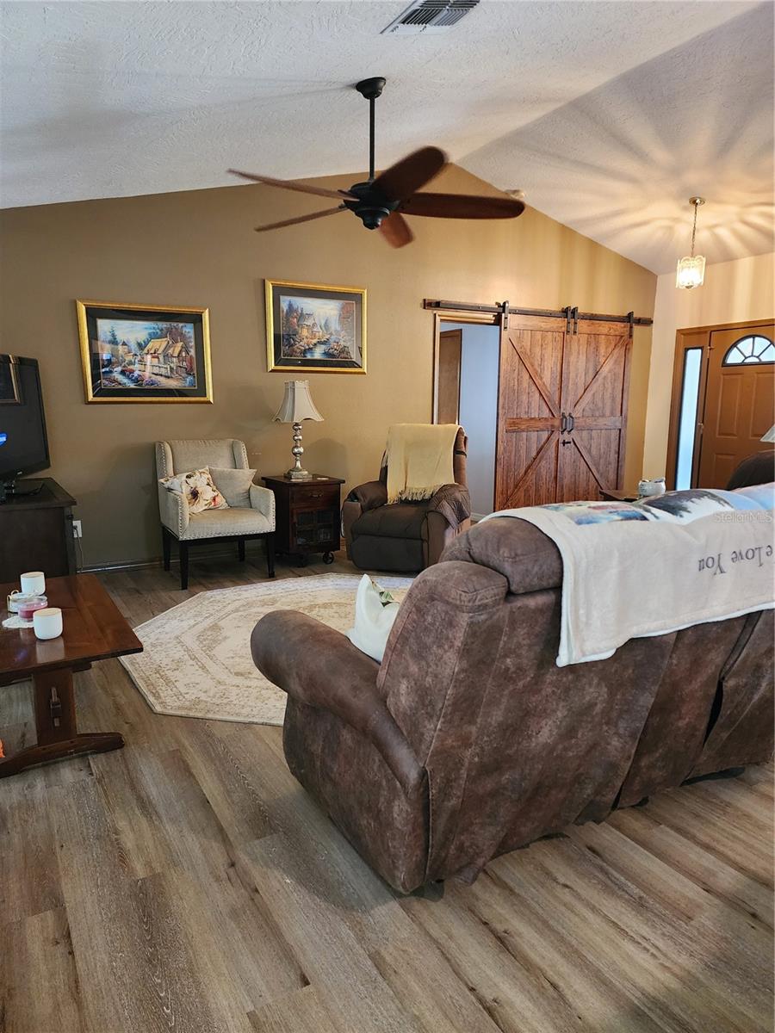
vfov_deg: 73.9
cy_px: 516
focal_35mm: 23
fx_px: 687
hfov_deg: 58.9
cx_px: 388
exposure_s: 1/60
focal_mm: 6.4
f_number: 1.8
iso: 640
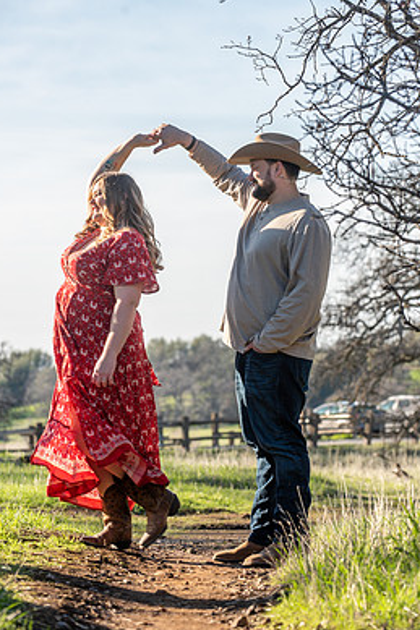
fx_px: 2837
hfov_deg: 8.5
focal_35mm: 162
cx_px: 234
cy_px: 296
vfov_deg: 12.7
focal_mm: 140
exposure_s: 1/250
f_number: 4.5
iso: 50
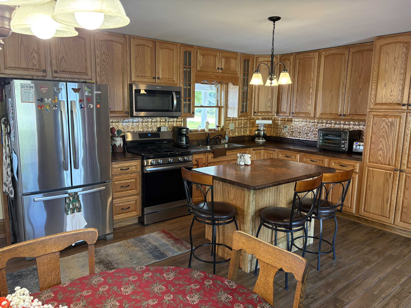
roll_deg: -0.5
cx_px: 206
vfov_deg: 53.1
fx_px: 309
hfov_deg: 67.3
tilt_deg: -8.6
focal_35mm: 26
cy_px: 154
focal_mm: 5.96
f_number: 1.6
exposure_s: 1/60
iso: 200
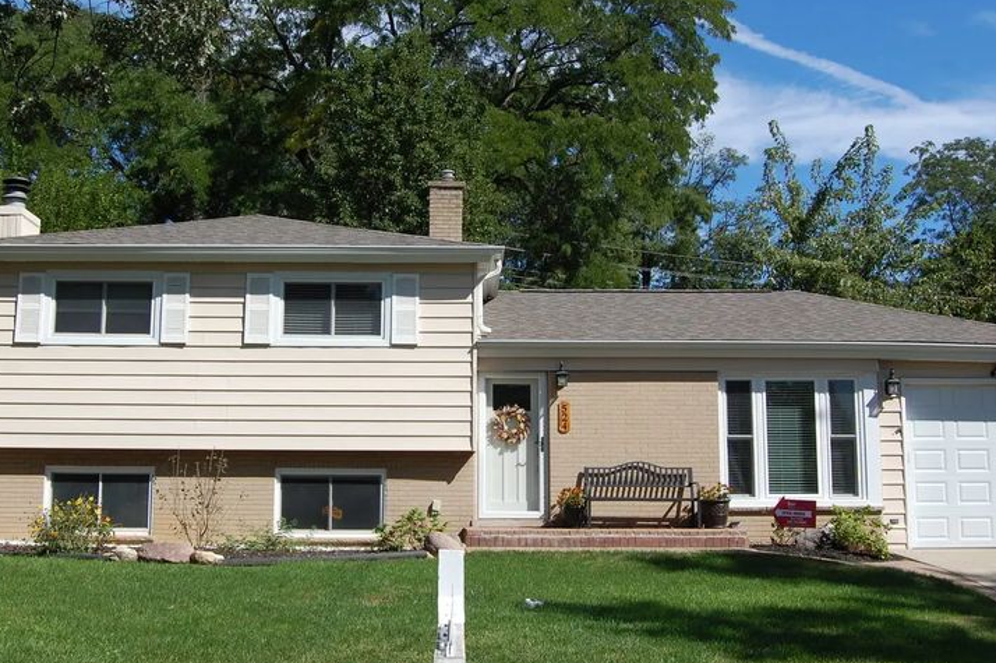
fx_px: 1189
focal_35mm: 43
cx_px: 459
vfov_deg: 31.1
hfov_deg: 45.4
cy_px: 311
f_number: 10
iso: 200
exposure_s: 1/400
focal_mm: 20
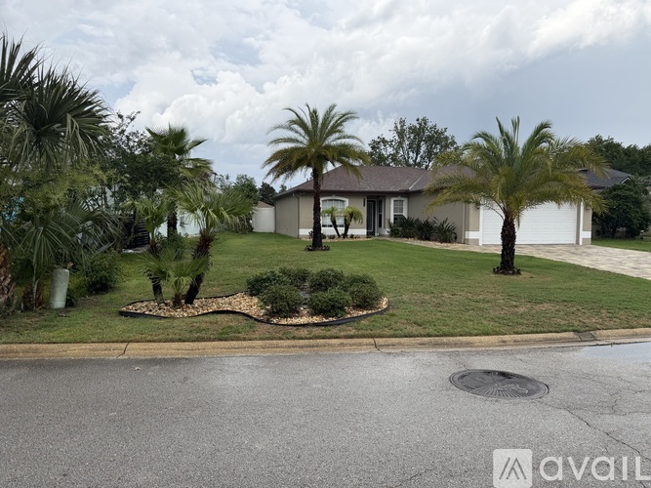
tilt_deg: -2.7
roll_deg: +0.2
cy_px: 244
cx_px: 326
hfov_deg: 71.6
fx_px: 451
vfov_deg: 56.8
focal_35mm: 24
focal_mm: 6.76
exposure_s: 1/2232
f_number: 1.78
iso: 80
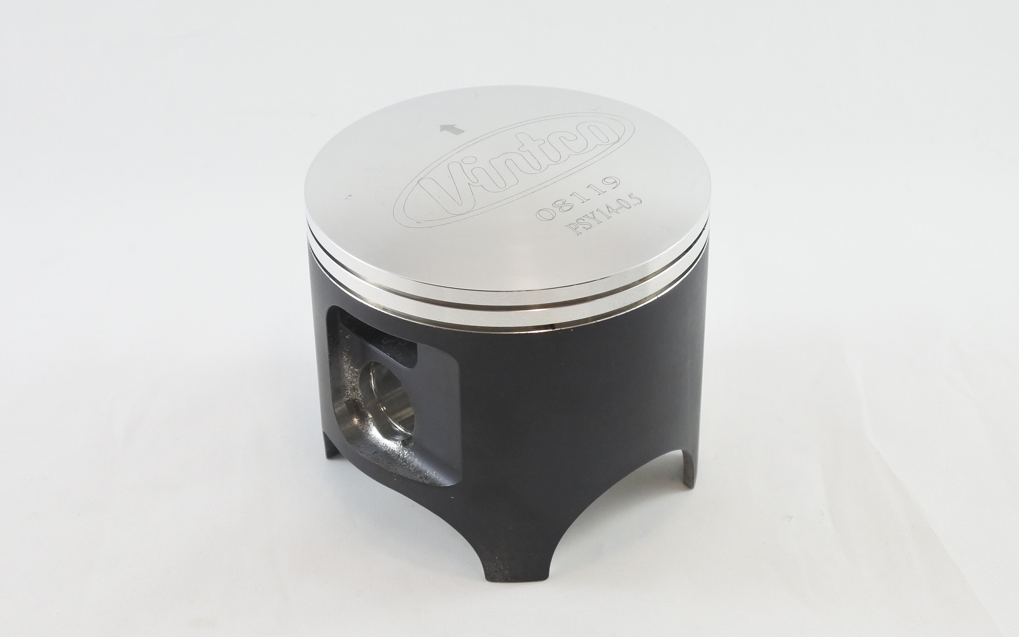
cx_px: 510
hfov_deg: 42.6
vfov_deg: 27.4
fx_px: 1305
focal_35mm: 47
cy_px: 310
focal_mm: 17.2
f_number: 4.5
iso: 450
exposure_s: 1/125
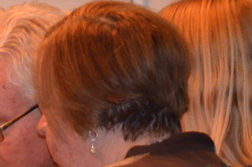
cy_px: 64
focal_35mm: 1590
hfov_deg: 1.3
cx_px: -287
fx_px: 11106
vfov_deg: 0.9
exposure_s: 1/60
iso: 3200
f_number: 5.3
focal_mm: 240
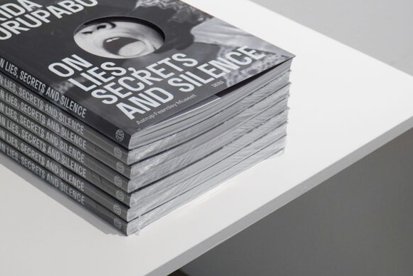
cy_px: 64
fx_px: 1307
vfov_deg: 12.0
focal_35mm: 114
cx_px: 125
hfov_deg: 17.9
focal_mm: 43
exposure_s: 1/80
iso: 1000
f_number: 4.5
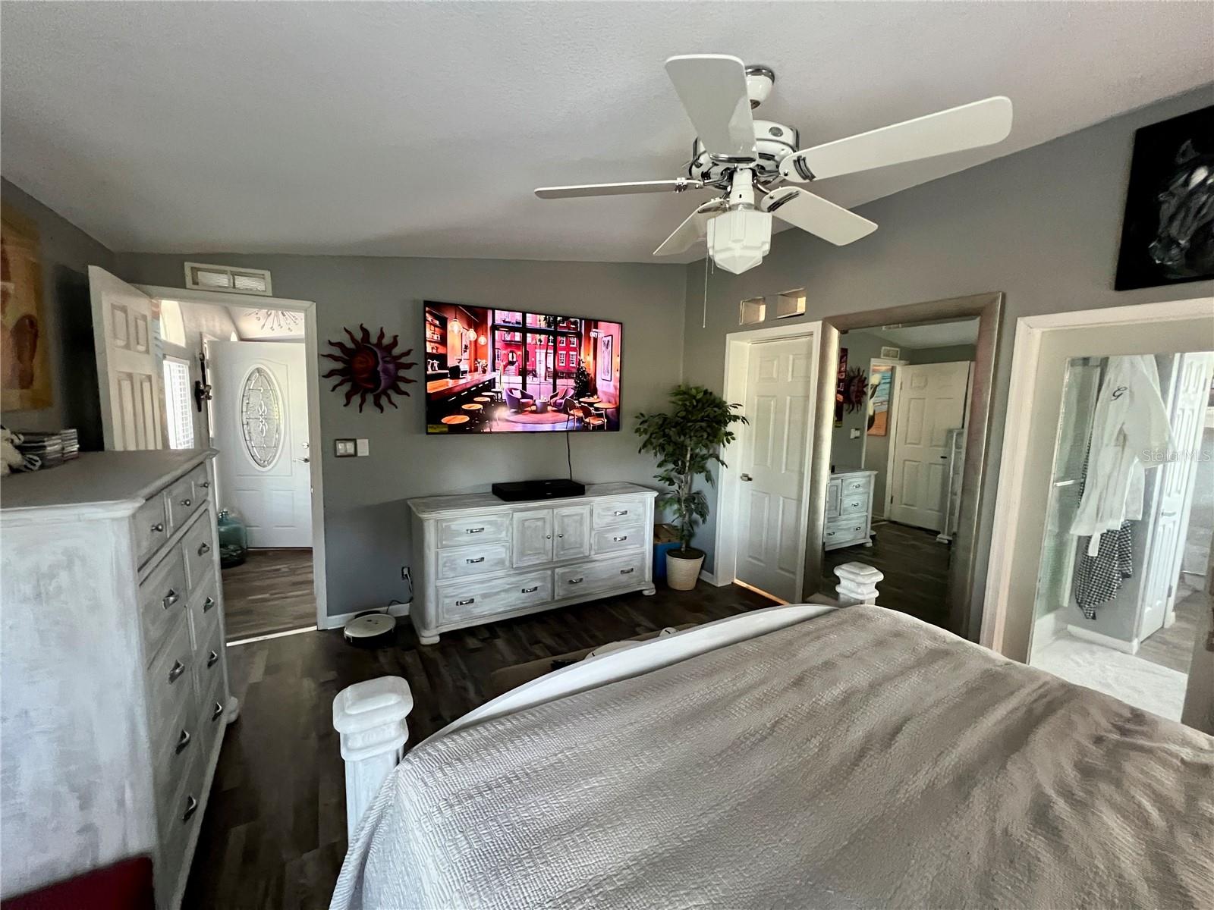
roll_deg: -1.2
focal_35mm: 13
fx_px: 456
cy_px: 455
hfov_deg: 106.2
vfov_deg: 89.9
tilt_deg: -7.2
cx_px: 607
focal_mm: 1.57
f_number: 1.8
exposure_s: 1/60
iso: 800
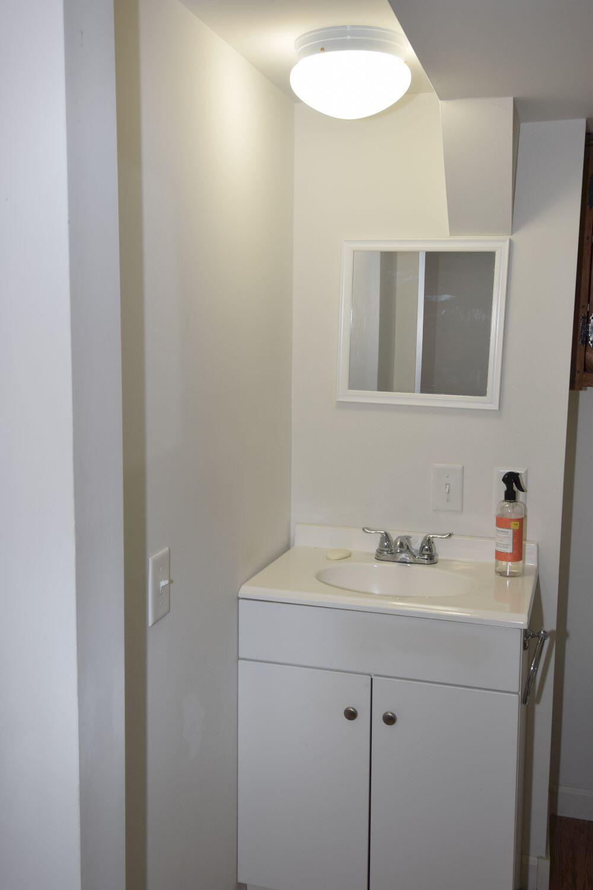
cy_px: 445
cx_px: 296
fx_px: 889
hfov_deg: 36.9
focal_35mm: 36
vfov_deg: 53.1
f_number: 5.6
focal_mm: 24
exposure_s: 1/125
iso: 220
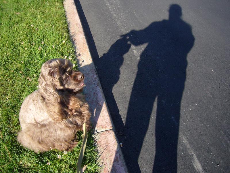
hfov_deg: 63.4
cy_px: 86
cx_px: 115
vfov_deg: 49.7
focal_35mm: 28
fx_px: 186
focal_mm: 4.6
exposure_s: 1/400
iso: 80
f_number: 2.8
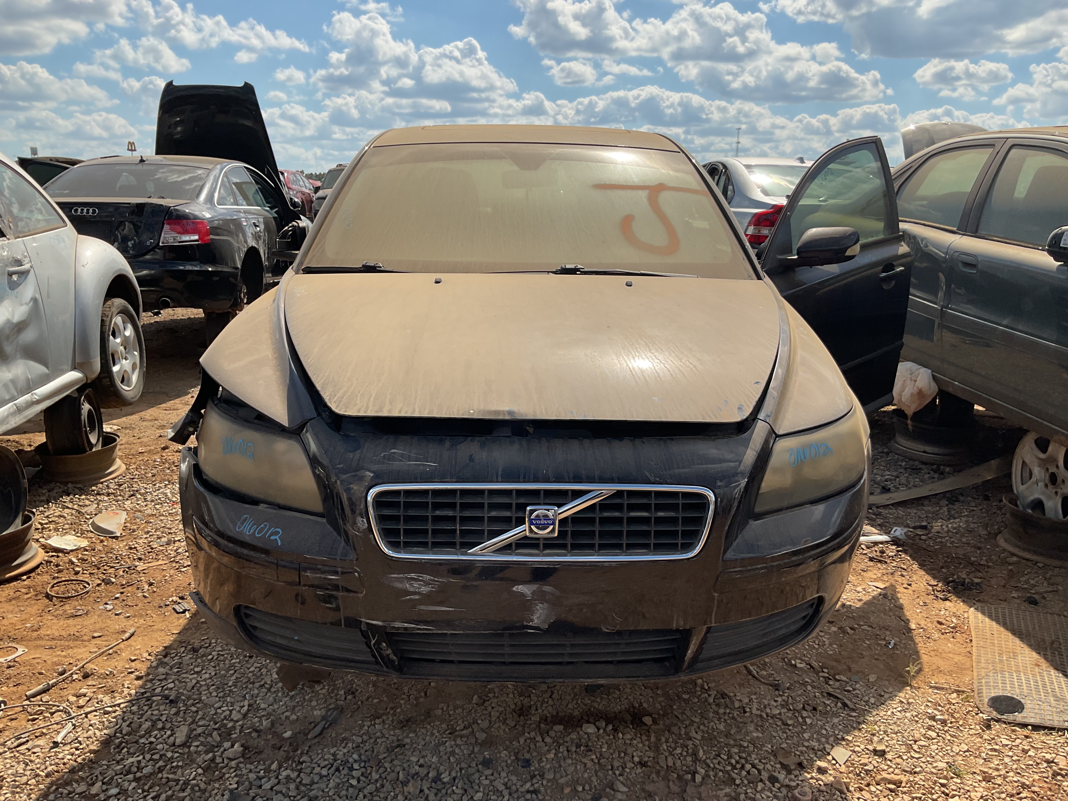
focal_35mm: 29
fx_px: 895
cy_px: 400
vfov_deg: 48.2
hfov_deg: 61.7
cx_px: 534
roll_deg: -0.3
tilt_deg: -13.7
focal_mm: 3
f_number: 1.8
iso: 16
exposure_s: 1/2320
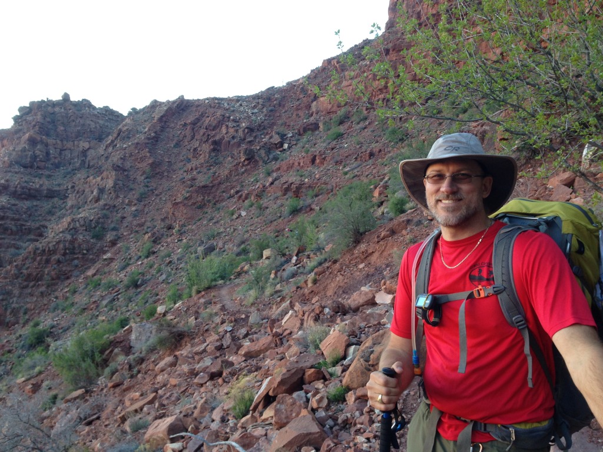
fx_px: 575
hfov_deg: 55.4
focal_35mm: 33
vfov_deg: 42.9
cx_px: 302
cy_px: 226
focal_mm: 4.12
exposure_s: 1/120
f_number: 2.4
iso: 64
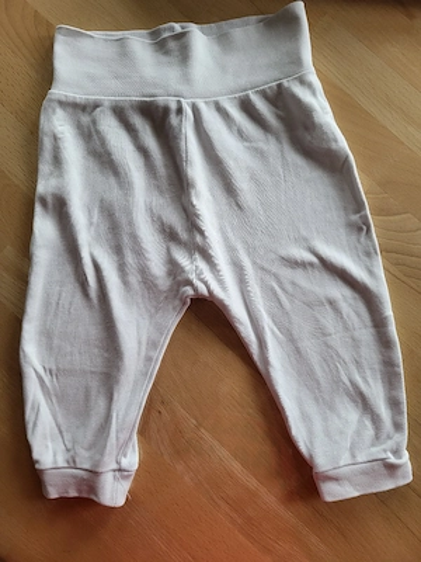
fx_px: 422
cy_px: 281
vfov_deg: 67.3
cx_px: 210
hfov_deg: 53.1
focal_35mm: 26
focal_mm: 5.4
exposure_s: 1/50.3
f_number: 1.8
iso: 250
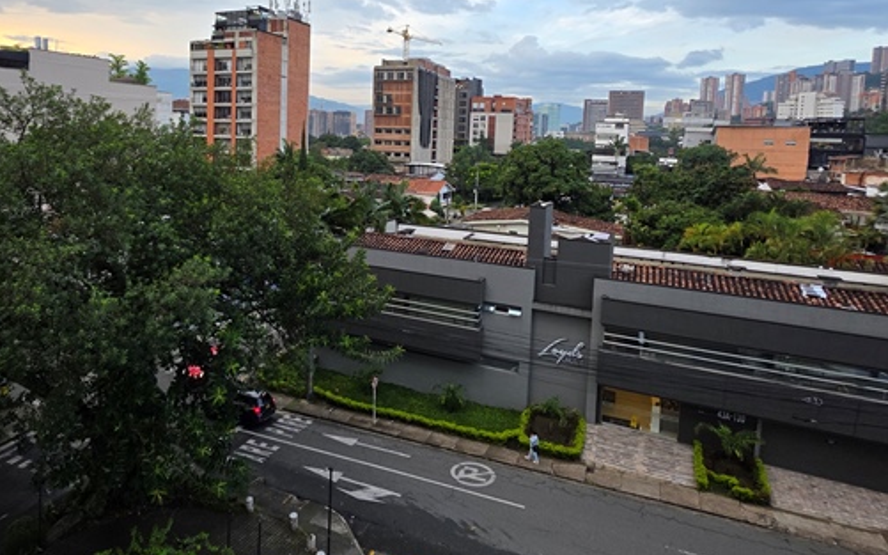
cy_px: 199
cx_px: 381
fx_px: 532
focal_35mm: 22
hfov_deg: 79.2
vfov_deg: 54.2
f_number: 1.9
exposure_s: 1/120
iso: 64
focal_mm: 2.2
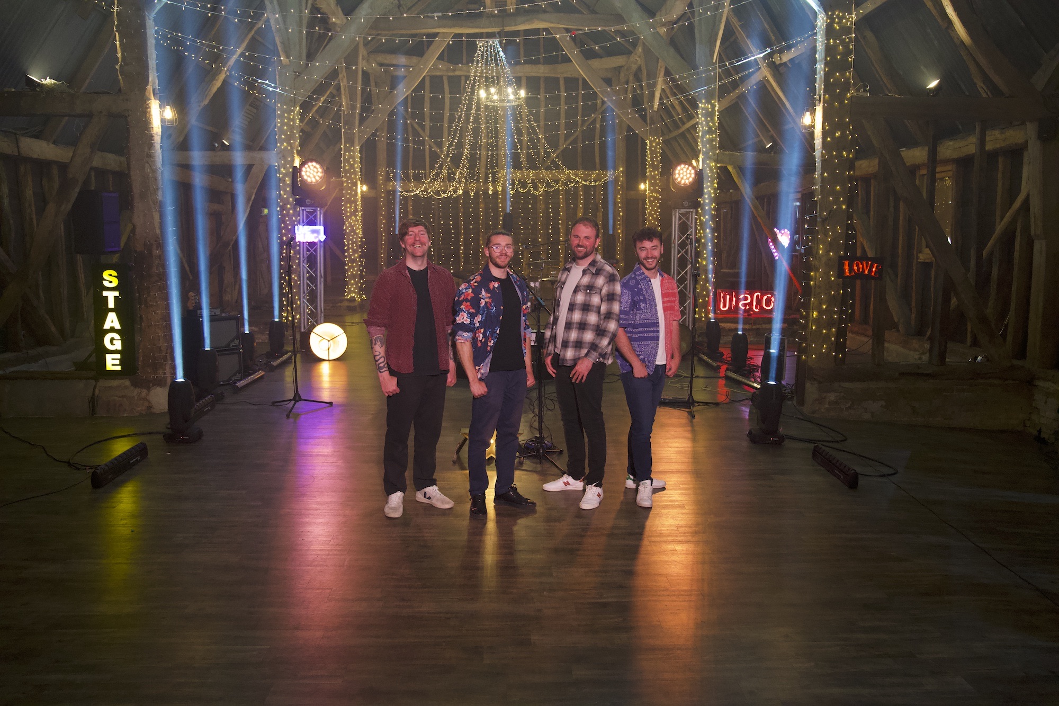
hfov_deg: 63.7
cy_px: 353
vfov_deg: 45.0
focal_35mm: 29
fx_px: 853
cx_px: 530
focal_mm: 29
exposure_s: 1/160
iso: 6400
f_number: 4
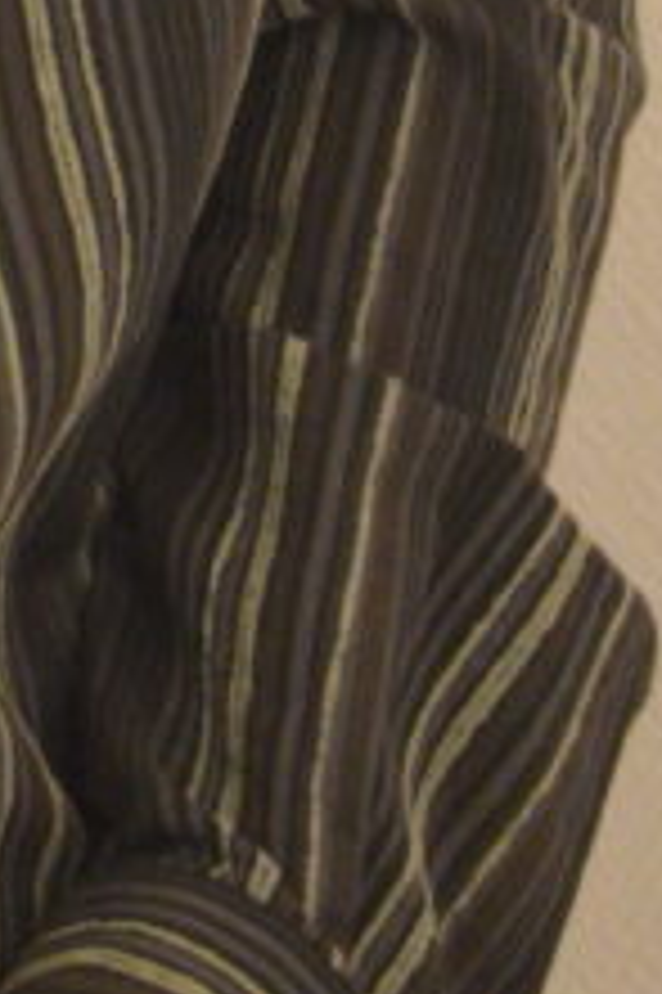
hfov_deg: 3.9
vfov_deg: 5.6
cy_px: -1487
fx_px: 9741
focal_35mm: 353
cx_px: -599
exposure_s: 1/60
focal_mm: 45
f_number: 5
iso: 2500
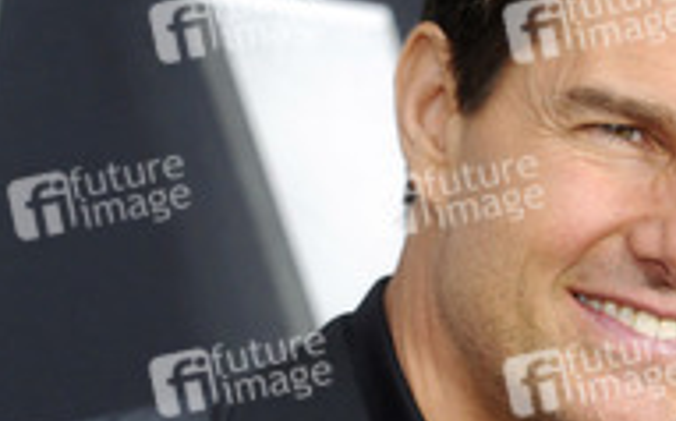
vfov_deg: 2.7
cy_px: 287
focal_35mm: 481
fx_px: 8854
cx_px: 499
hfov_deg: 4.4
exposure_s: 1/400
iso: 1600
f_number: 4
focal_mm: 200
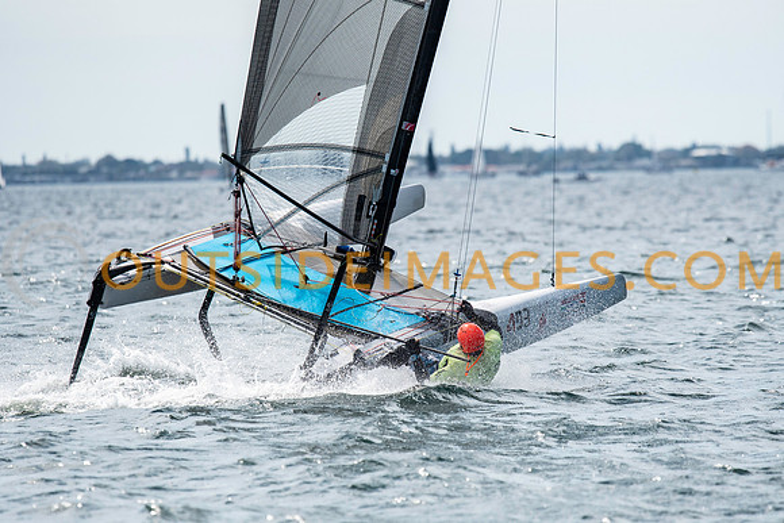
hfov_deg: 4.6
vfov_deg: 3.1
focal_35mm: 450
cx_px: 392
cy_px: 262
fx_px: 9802
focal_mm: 300
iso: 400
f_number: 5
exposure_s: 1/6400
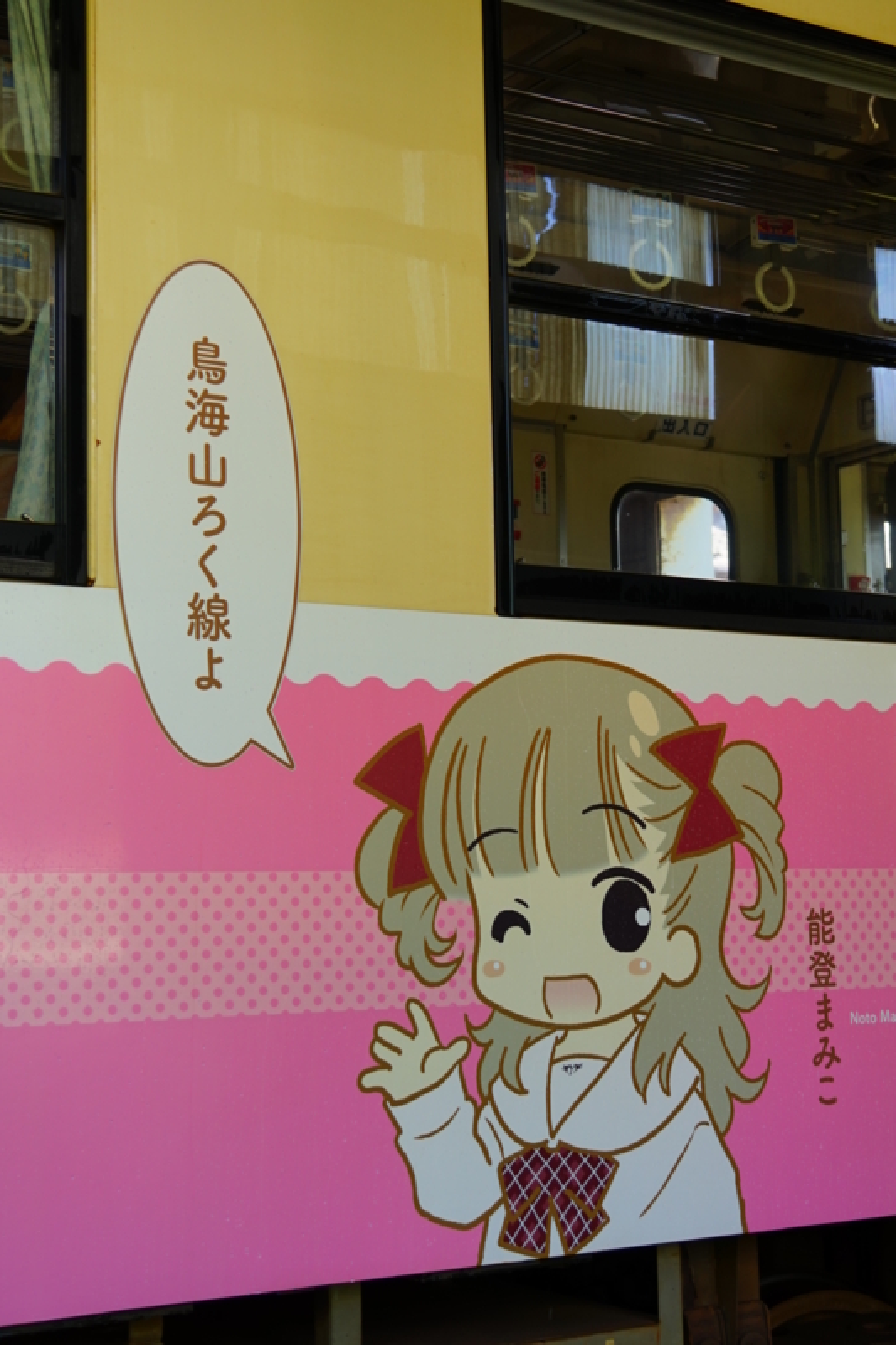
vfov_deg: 36.3
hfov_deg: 24.6
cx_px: 448
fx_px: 2054
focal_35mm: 55
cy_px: 672
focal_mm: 37
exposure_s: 1/60
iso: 100
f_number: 4.5
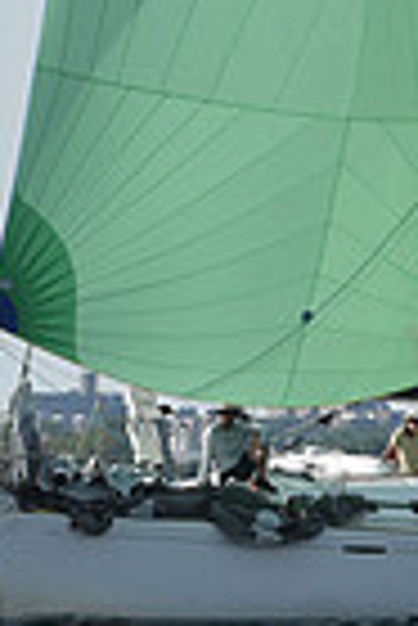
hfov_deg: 1.9
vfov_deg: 2.9
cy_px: -329
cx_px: 173
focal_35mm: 708
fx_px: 12299
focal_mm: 170
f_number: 8
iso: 250
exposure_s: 1/1250
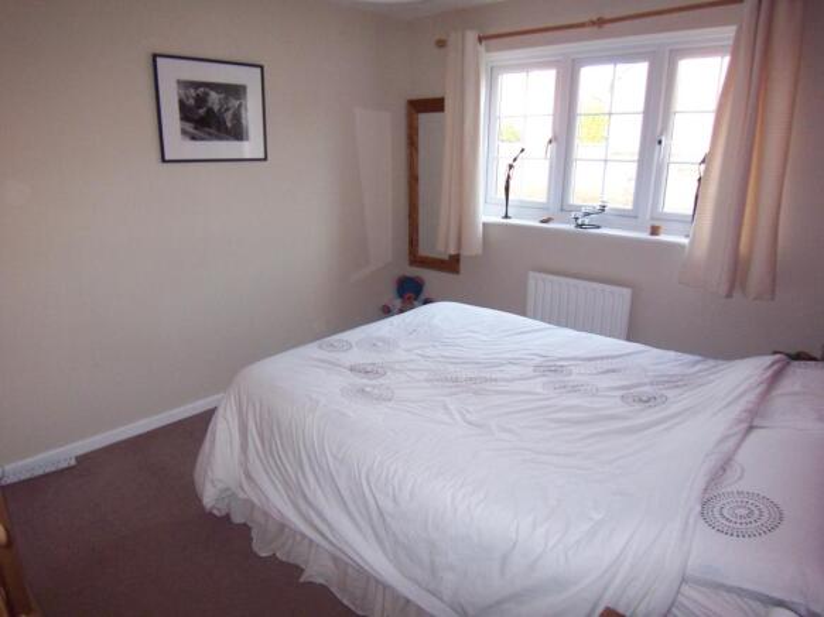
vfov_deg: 58.9
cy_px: 308
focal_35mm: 23
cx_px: 412
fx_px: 547
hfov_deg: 73.9
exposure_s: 1/30
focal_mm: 3.8
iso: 200
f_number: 2.8
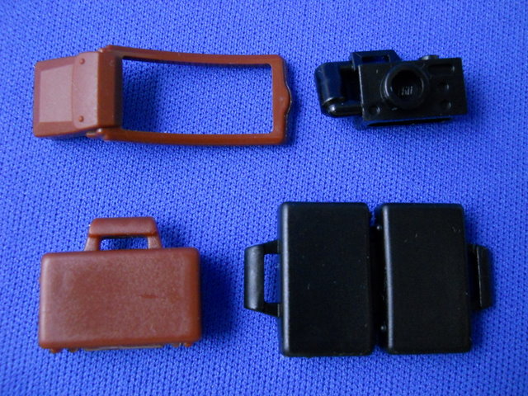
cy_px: 198
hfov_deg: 45.8
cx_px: 264
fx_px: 625
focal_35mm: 41
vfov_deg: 35.1
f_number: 3.1
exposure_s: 1/8
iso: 500
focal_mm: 6.72
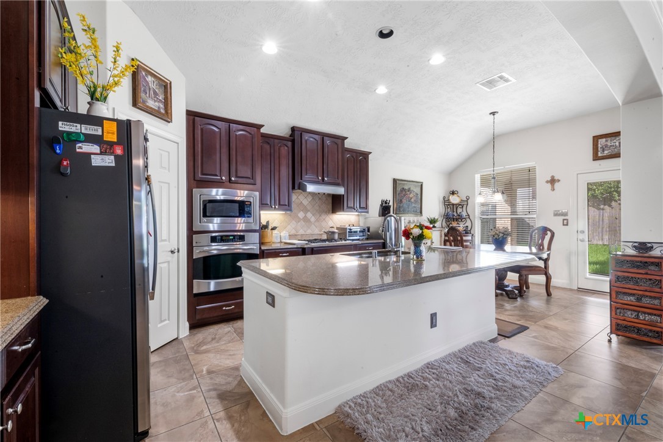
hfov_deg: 100.4
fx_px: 276
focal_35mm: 15
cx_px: 332
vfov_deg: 77.3
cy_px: 221
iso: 250
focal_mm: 15
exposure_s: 6
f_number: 9
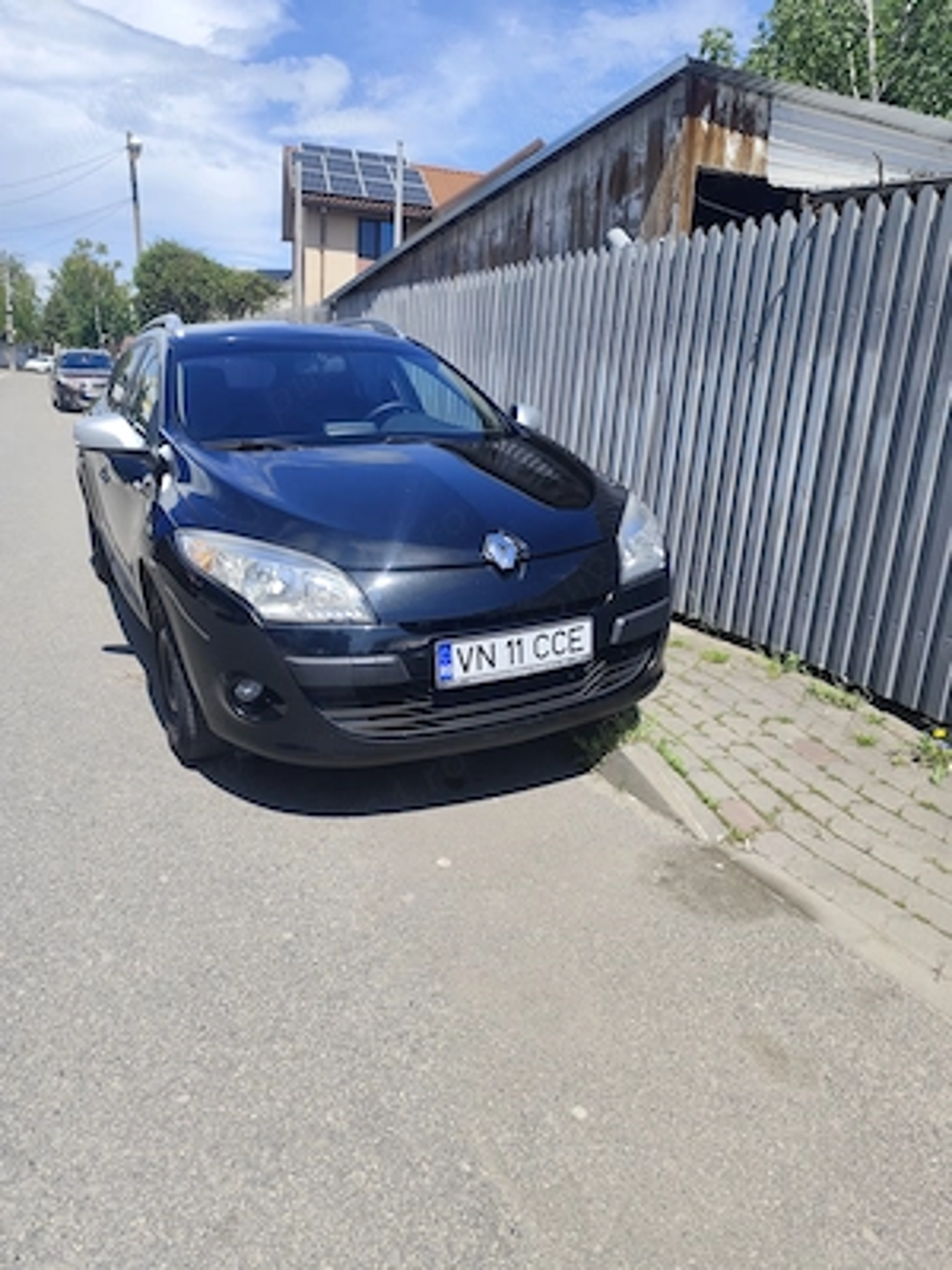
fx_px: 843
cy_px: 635
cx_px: 476
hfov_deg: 58.9
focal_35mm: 23
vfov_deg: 73.9
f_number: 1.65
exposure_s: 1/912
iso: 50
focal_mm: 6.14
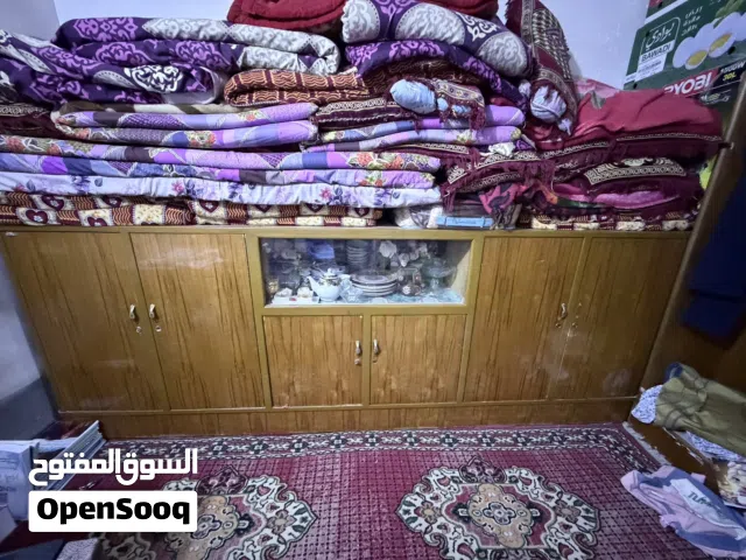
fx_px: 302
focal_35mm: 14
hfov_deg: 102.1
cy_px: 280
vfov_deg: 85.7
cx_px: 373
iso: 2000
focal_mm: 2.22
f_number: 2.2
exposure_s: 1/30
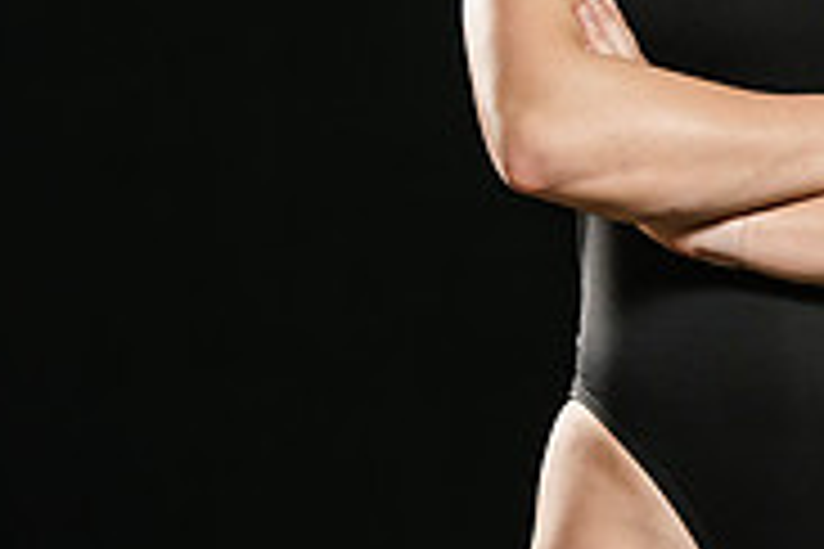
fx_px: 8834
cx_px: 919
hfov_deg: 5.3
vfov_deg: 3.6
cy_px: -2
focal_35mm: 386
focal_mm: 122
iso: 400
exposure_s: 1/200
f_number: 5.6
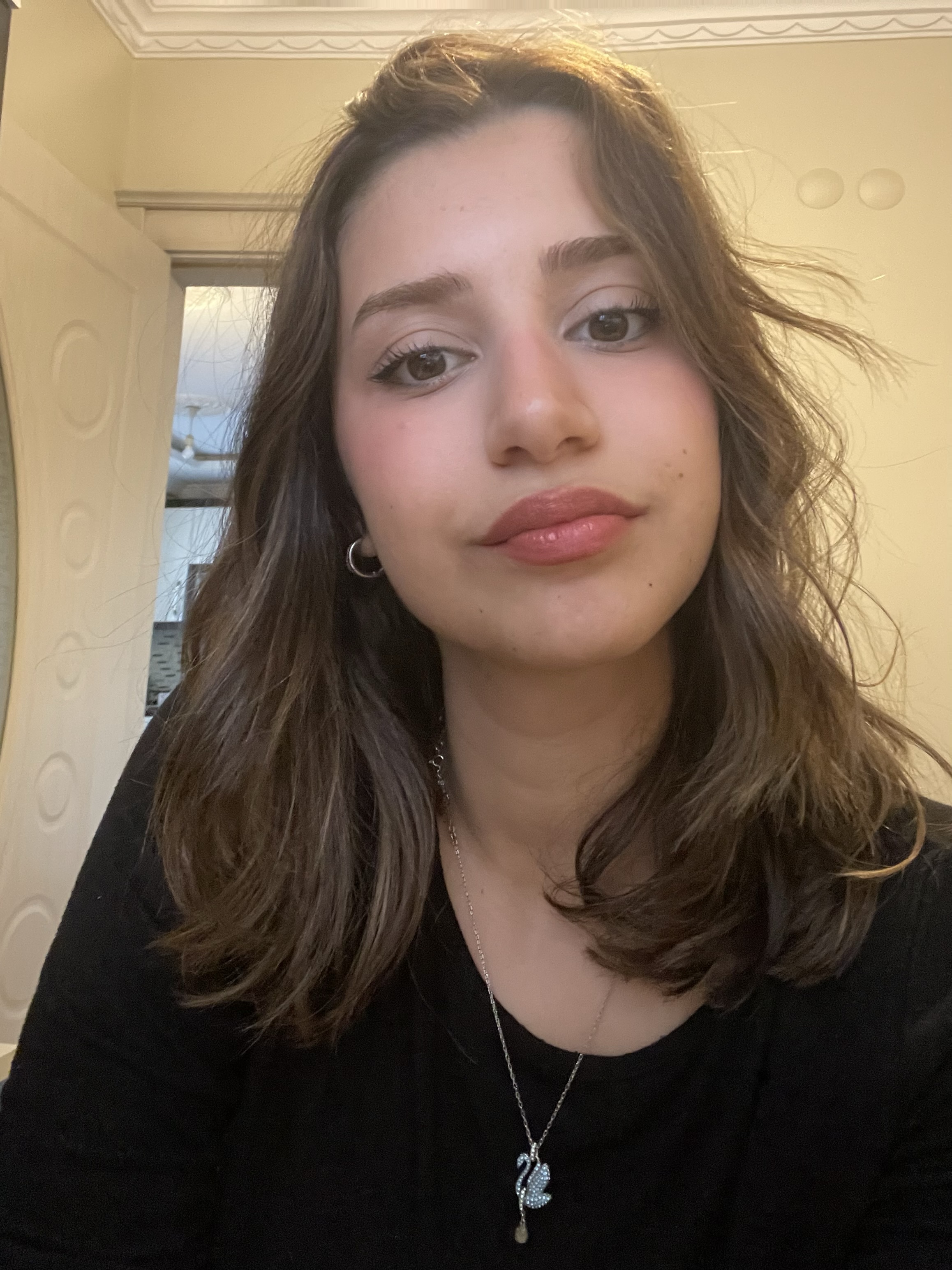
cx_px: 476
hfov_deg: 46.8
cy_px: 635
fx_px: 1100
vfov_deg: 60.0
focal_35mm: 30
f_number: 2.2
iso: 800
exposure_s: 1/17
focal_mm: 2.71
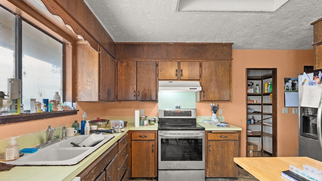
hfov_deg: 95.9
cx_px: 162
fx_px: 145
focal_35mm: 17
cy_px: 103
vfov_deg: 63.6
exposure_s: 1/2
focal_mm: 16
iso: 500
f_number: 8
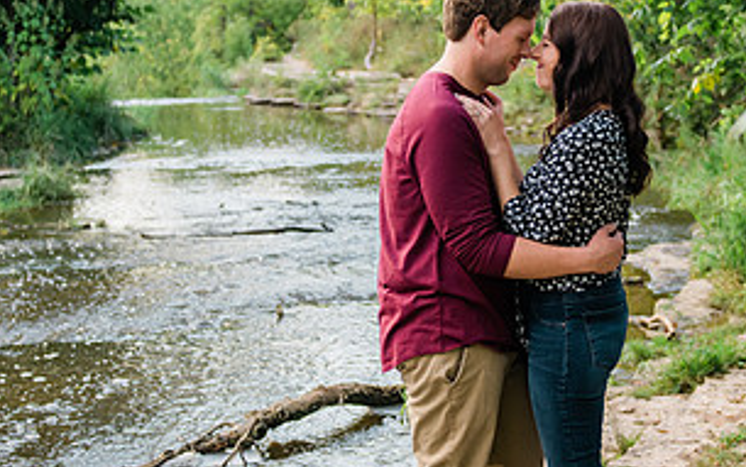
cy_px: 172
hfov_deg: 24.6
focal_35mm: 84
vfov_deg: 15.5
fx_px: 1709
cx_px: 458
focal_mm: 38
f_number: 2.8
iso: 320
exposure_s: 1/500
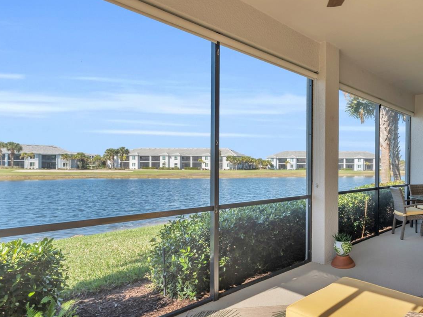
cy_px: 171
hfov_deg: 70.2
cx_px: 304
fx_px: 281
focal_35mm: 23
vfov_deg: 58.8
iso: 200
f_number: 9
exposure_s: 1/160
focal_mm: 16
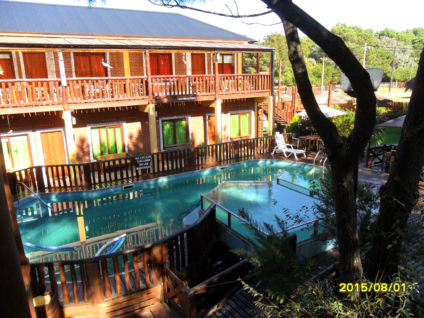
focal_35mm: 27
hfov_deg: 65.3
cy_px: 159
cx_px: 212
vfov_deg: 51.4
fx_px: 331
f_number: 3.5
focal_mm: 4.9
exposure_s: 1/250
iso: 100
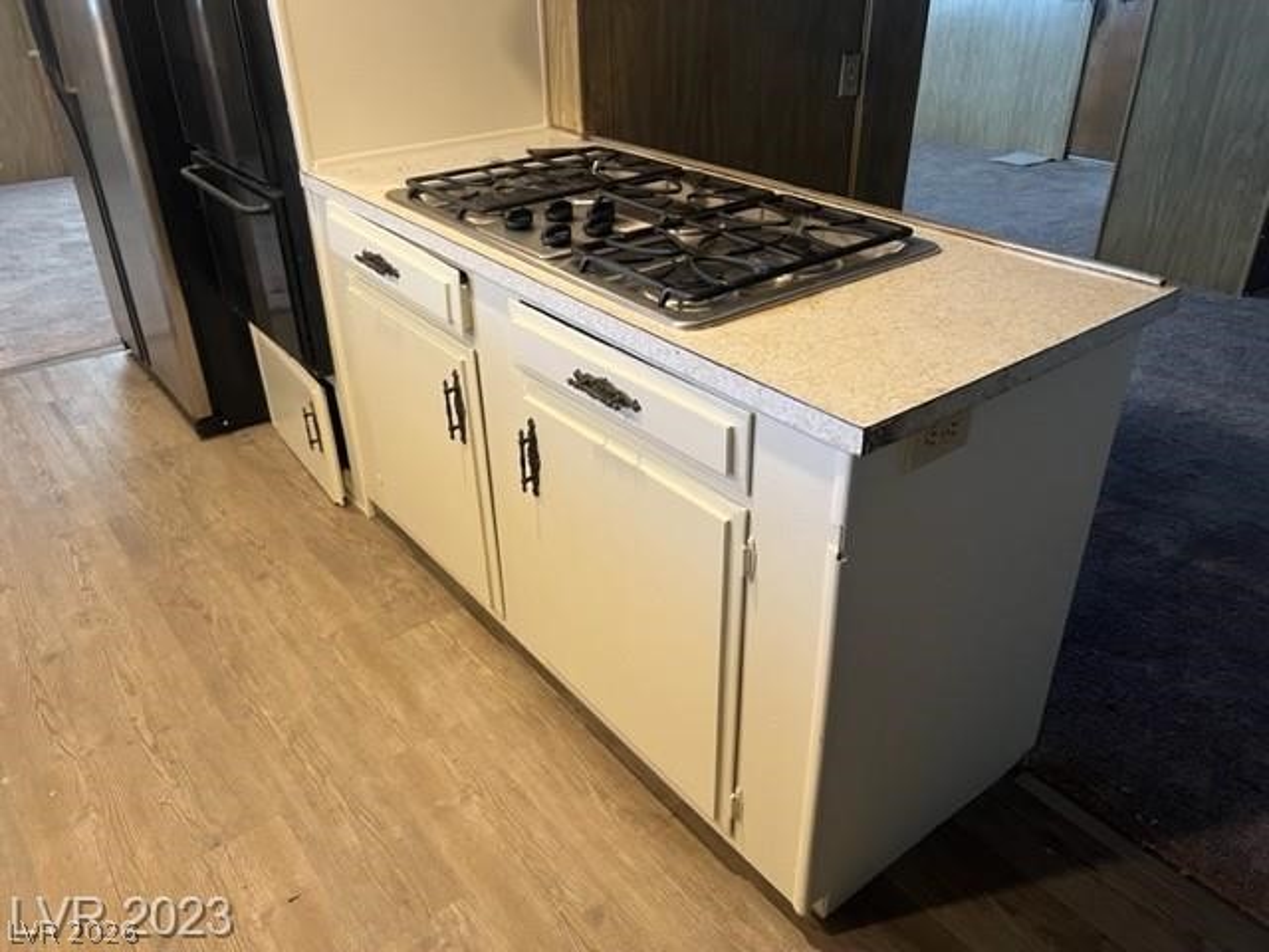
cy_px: 476
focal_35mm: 26
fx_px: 953
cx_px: 634
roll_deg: +1.3
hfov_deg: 67.3
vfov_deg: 53.1
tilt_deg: -28.8
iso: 160
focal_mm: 5.7
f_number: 1.5
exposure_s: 1/60
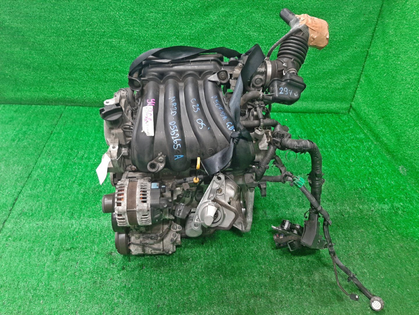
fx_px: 315
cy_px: 158
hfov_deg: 67.3
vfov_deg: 53.1
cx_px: 210
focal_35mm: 26
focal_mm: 3.93
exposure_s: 1/50
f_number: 1.7
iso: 183
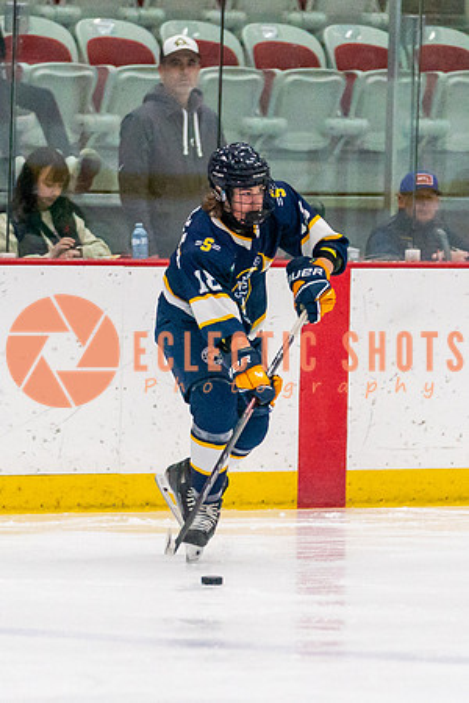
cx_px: 228
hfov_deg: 3.1
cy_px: 422
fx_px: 8784
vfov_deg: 4.6
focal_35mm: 450
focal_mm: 173
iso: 4000
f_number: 2.8
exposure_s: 1/1600
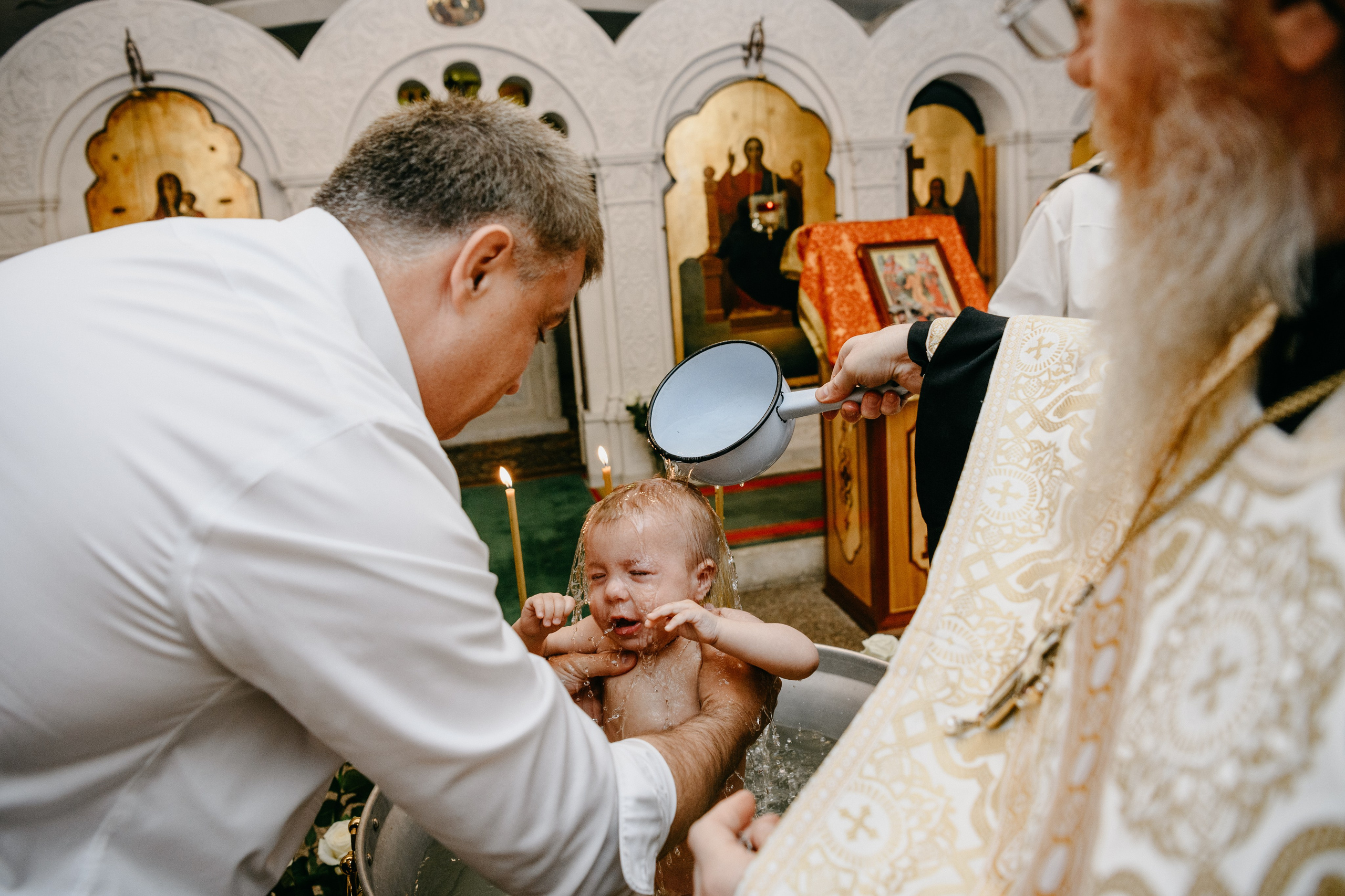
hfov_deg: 70.9
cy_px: 448
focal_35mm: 25
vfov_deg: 50.8
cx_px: 672
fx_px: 944
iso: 640
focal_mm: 24
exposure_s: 1/160
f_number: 3.5
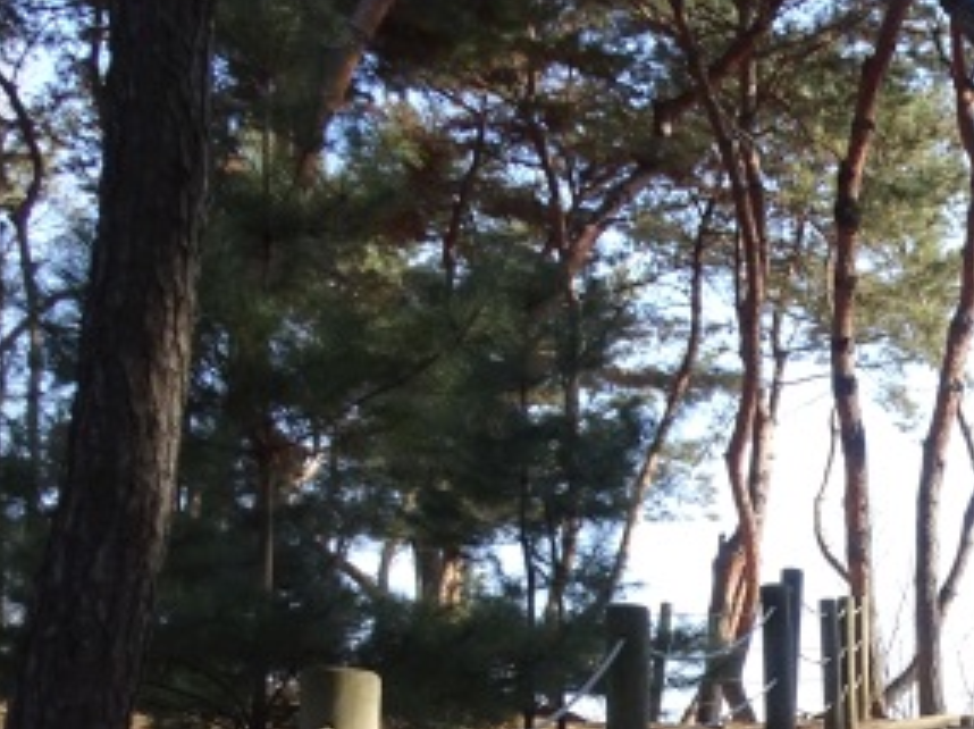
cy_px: 950
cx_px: 1093
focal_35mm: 84
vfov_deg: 16.6
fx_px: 2362
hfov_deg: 22.0
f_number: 3.5
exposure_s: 1/160
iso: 80
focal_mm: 4.1
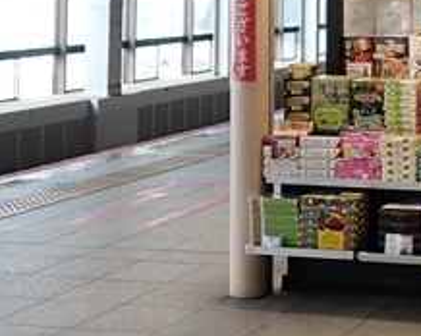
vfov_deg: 15.8
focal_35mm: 93
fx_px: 1158
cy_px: -77
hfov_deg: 19.2
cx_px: 537
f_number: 2
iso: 100
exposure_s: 1/100
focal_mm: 4.5
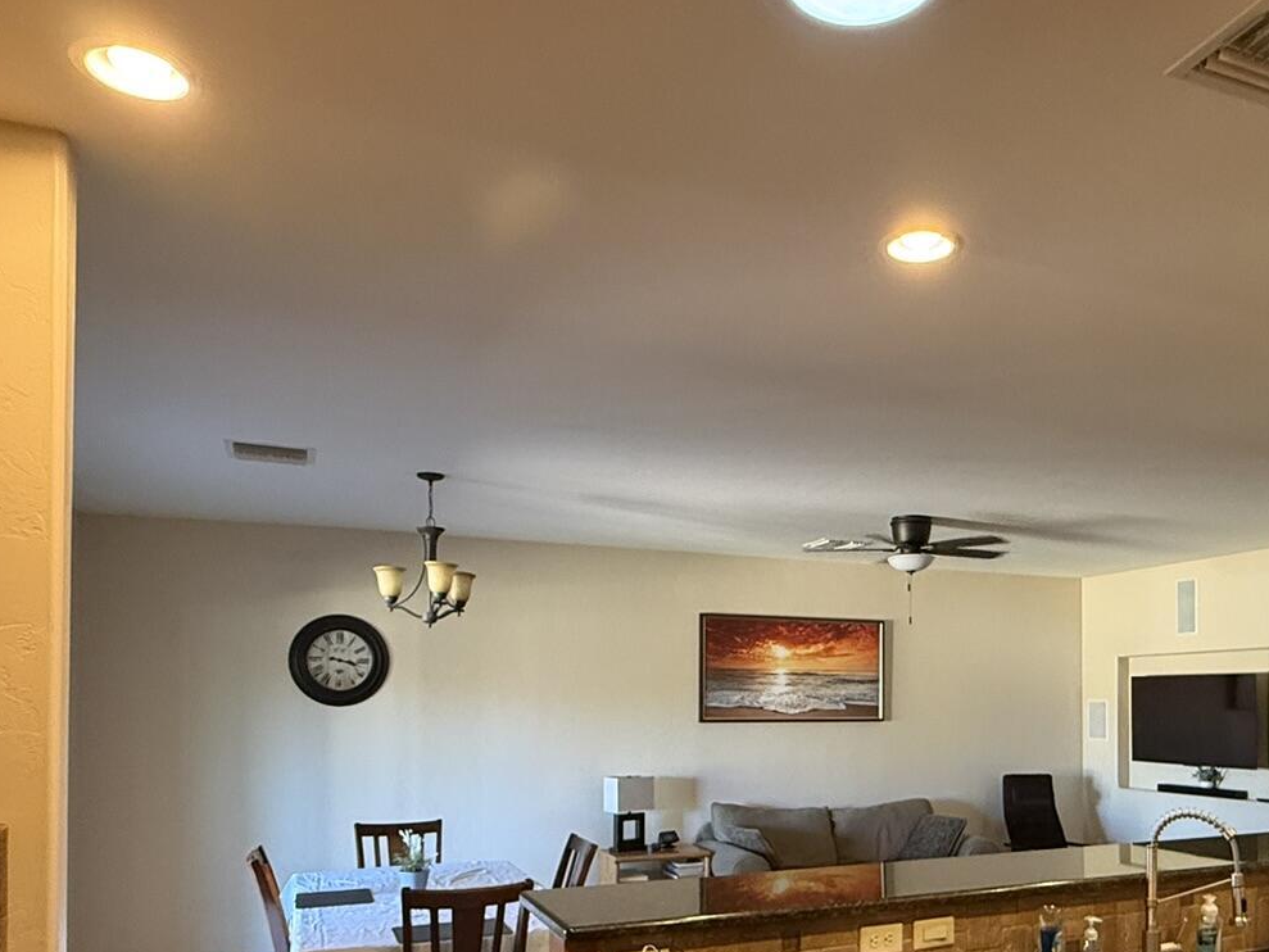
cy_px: 694
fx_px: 1063
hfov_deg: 60.7
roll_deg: -0.2
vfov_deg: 46.8
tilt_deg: +0.5
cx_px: 806
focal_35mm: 29
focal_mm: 2.22
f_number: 2.2
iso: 320
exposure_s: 1/60
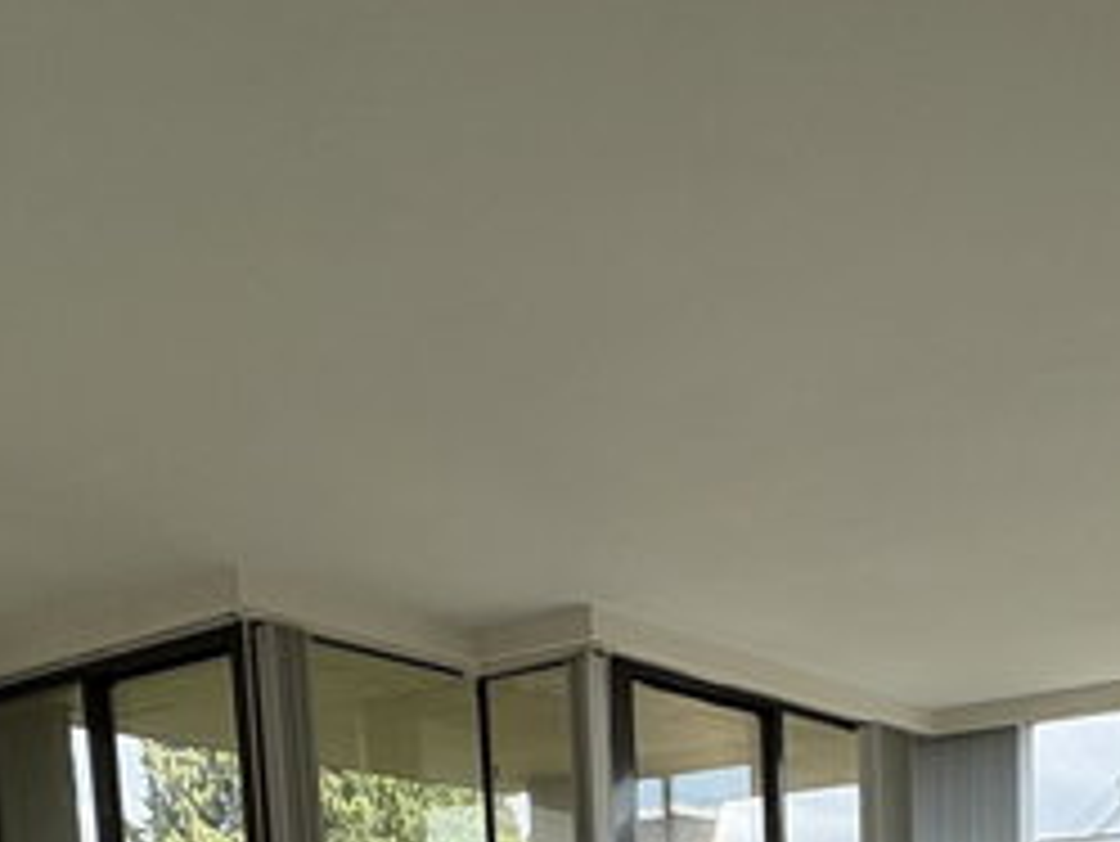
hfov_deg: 40.3
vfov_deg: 25.4
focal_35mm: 45
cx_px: 895
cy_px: 1220
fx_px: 1457
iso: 64
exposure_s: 1/610
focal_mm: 2.22
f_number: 2.2
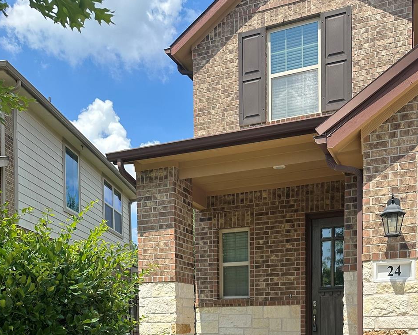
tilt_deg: -0.6
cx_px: 221
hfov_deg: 47.9
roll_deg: -0.5
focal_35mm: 38
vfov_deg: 35.6
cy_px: 332
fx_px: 470
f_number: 1.78
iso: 80
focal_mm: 6.86
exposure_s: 1/2469
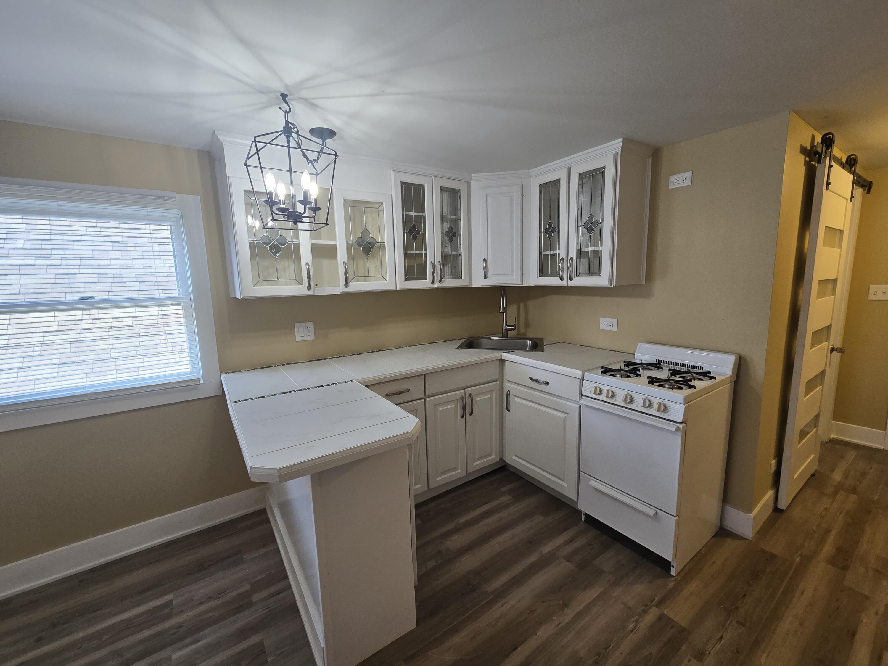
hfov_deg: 106.2
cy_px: 333
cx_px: 444
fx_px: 333
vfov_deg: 89.9
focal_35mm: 13
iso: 64
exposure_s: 1/60
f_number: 2.2
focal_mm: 2.2
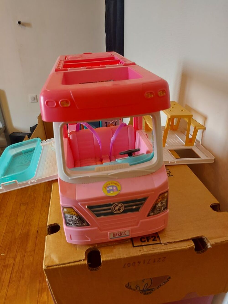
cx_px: 114
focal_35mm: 24
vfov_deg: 71.6
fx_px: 211
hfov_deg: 56.8
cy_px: 152
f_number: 1.8
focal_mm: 5.23
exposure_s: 1/50
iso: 200
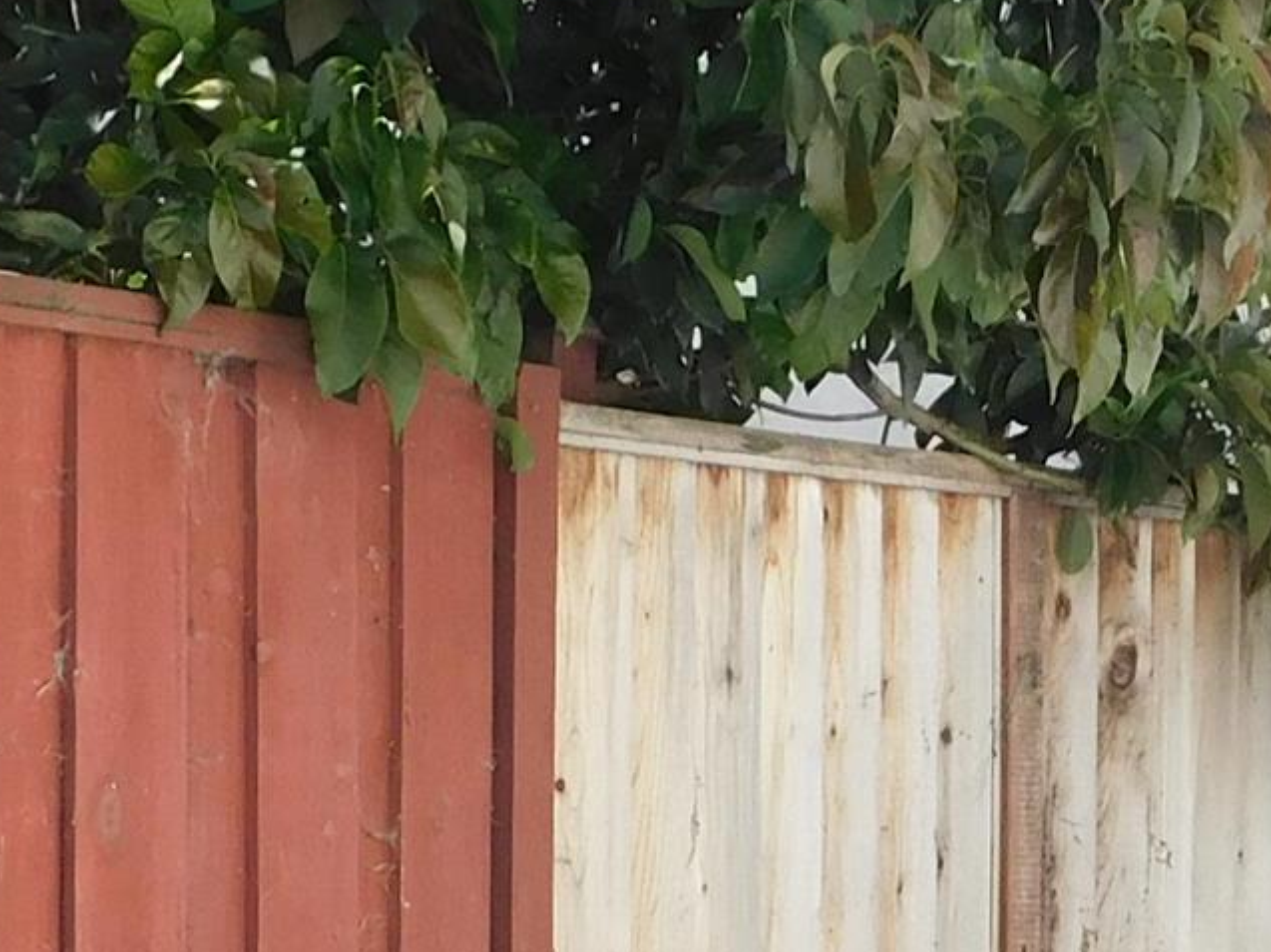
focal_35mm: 111
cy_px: 1188
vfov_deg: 12.9
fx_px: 4073
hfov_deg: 17.6
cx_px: 992
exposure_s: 1/320
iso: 125
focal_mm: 4
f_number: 3
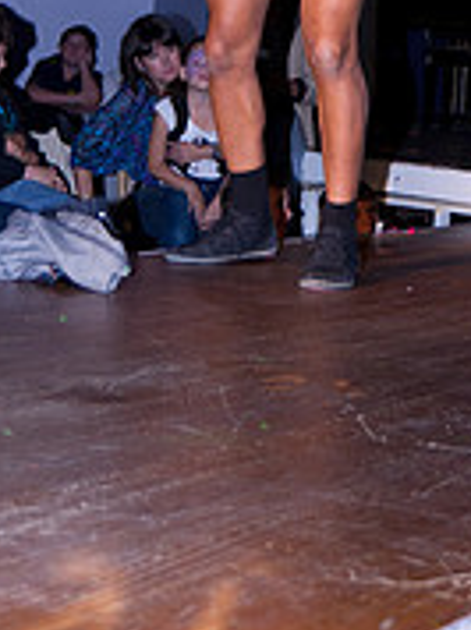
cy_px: -156
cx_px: 427
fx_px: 1855
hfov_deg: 14.3
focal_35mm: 102
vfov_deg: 18.2
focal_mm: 28.13
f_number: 2.8
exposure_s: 1/180
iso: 500
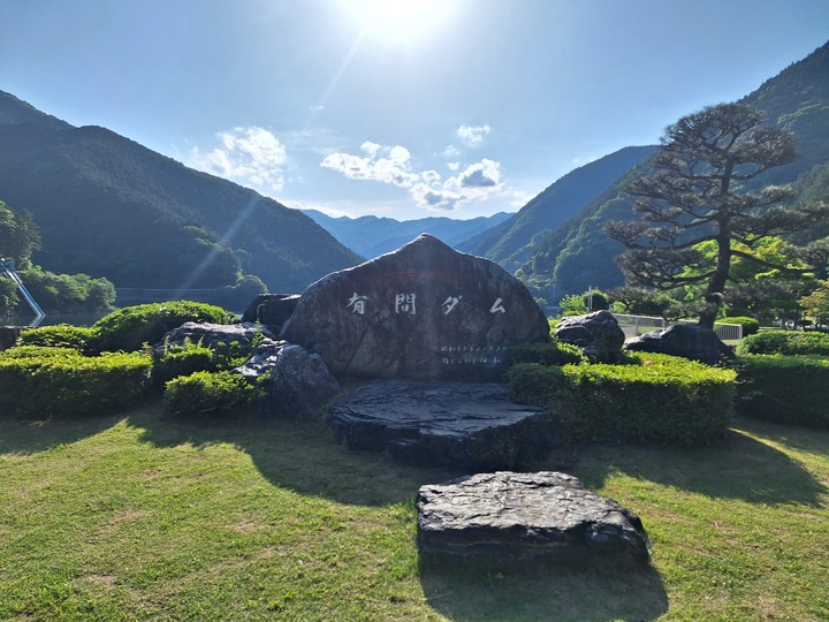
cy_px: 311
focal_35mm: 23
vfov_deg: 58.9
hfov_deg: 73.9
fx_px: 551
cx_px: 414
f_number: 1.8
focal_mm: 5.54
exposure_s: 1/4016
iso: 40
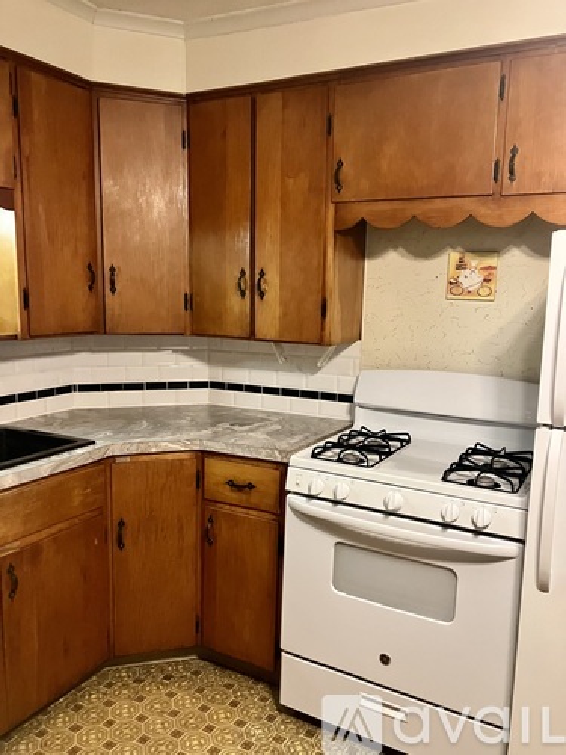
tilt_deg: -6.4
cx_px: 283
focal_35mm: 28
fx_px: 610
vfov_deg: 63.4
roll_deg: -1.3
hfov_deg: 49.7
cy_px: 378
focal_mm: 3.99
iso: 320
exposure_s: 1/40
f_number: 1.8
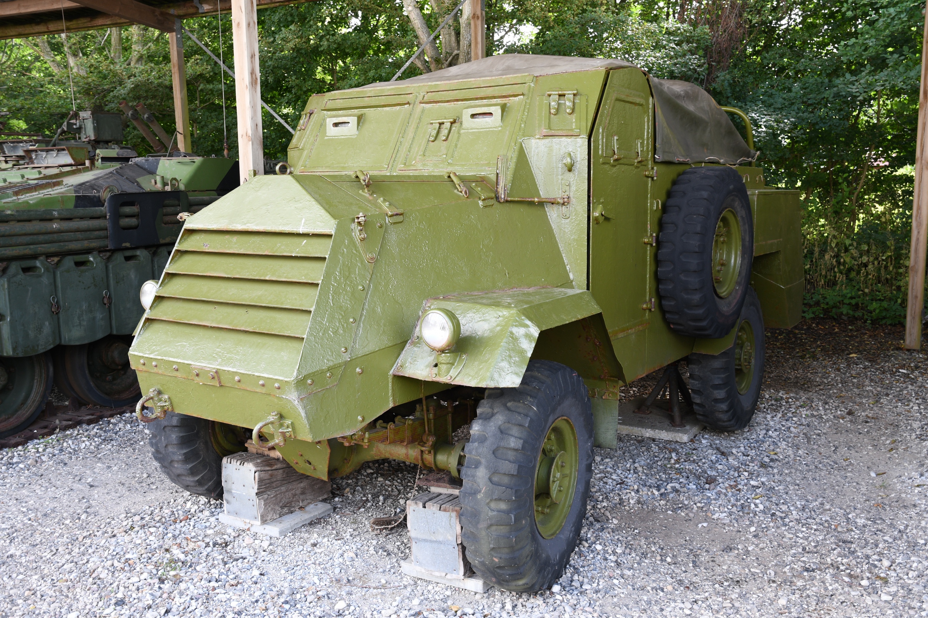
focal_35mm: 33
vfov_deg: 40.0
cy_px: 309
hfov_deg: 57.2
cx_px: 464
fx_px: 851
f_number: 4
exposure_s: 1/60
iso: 160
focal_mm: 22
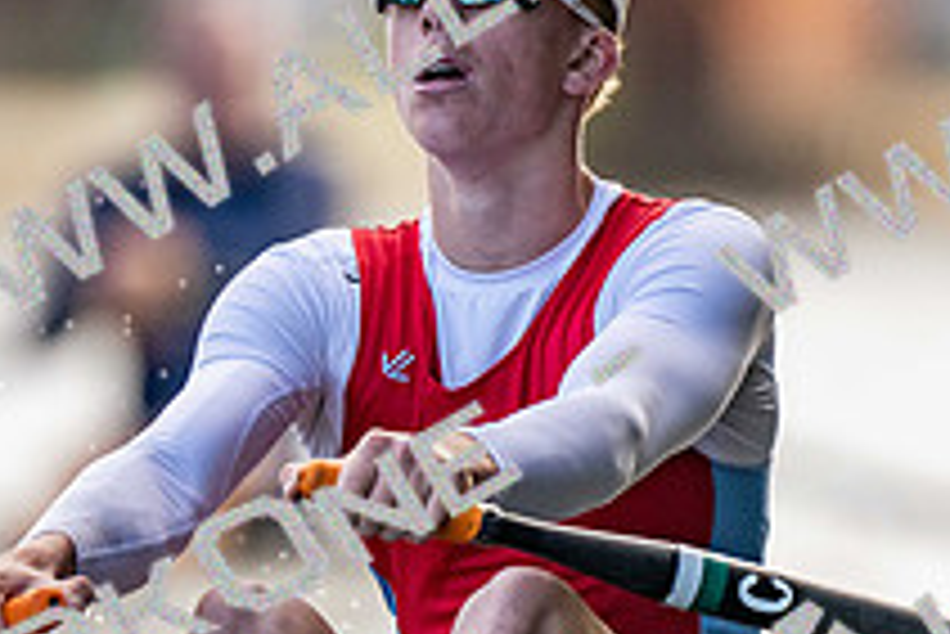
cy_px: 389
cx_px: 387
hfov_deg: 1.2
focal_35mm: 1649
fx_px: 43544
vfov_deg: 0.8
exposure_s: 1/2500
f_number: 4
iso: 560
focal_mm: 600
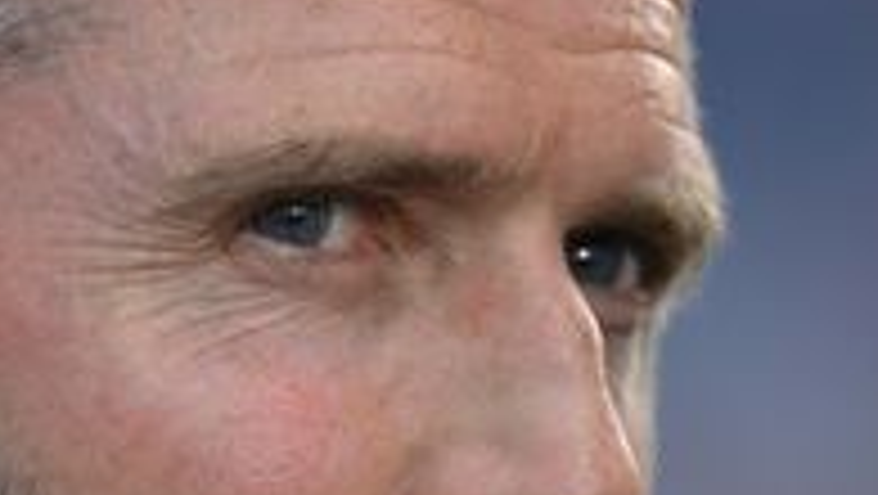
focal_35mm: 1075
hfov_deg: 2.0
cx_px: 450
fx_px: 25044
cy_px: 362
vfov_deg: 1.1
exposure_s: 1/1250
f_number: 4.5
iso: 1250
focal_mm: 500
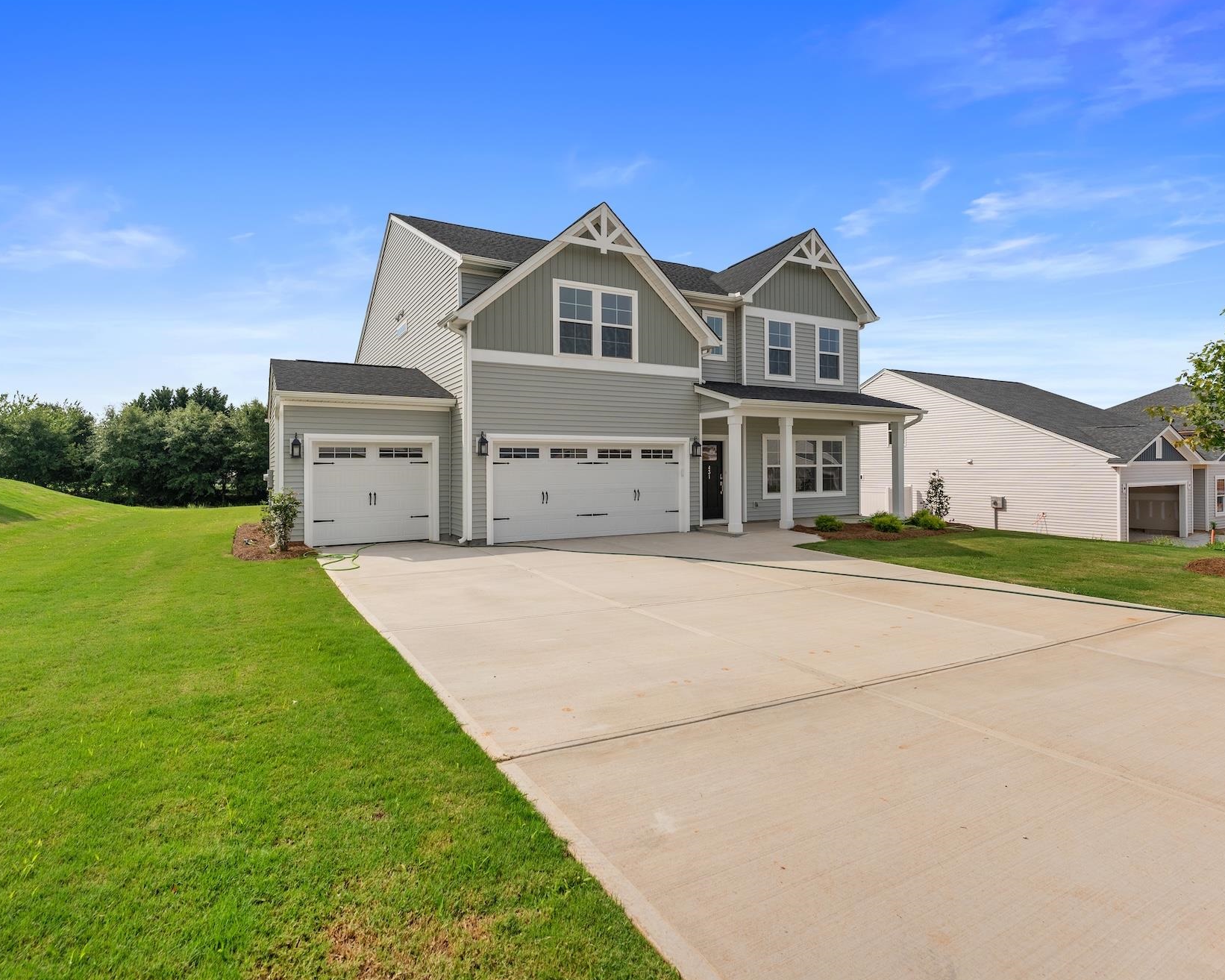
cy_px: 490
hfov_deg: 92.9
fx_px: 580
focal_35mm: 16
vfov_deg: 80.4
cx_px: 562
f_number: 5.6
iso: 400
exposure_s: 1/2500
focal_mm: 14
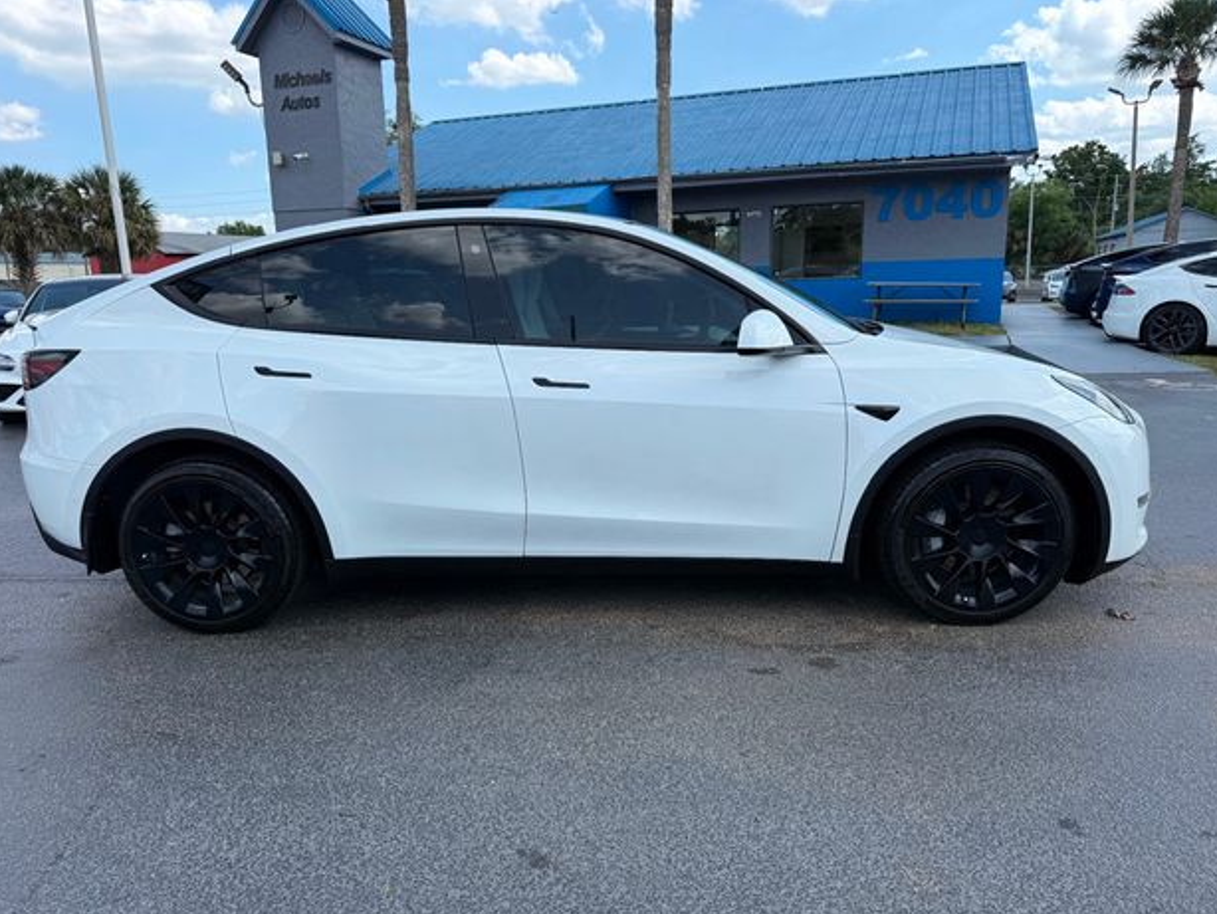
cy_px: 474
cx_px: 595
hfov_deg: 69.4
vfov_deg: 54.9
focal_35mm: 25
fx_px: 879
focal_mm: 6.76
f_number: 1.78
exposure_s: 1/2801
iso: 80
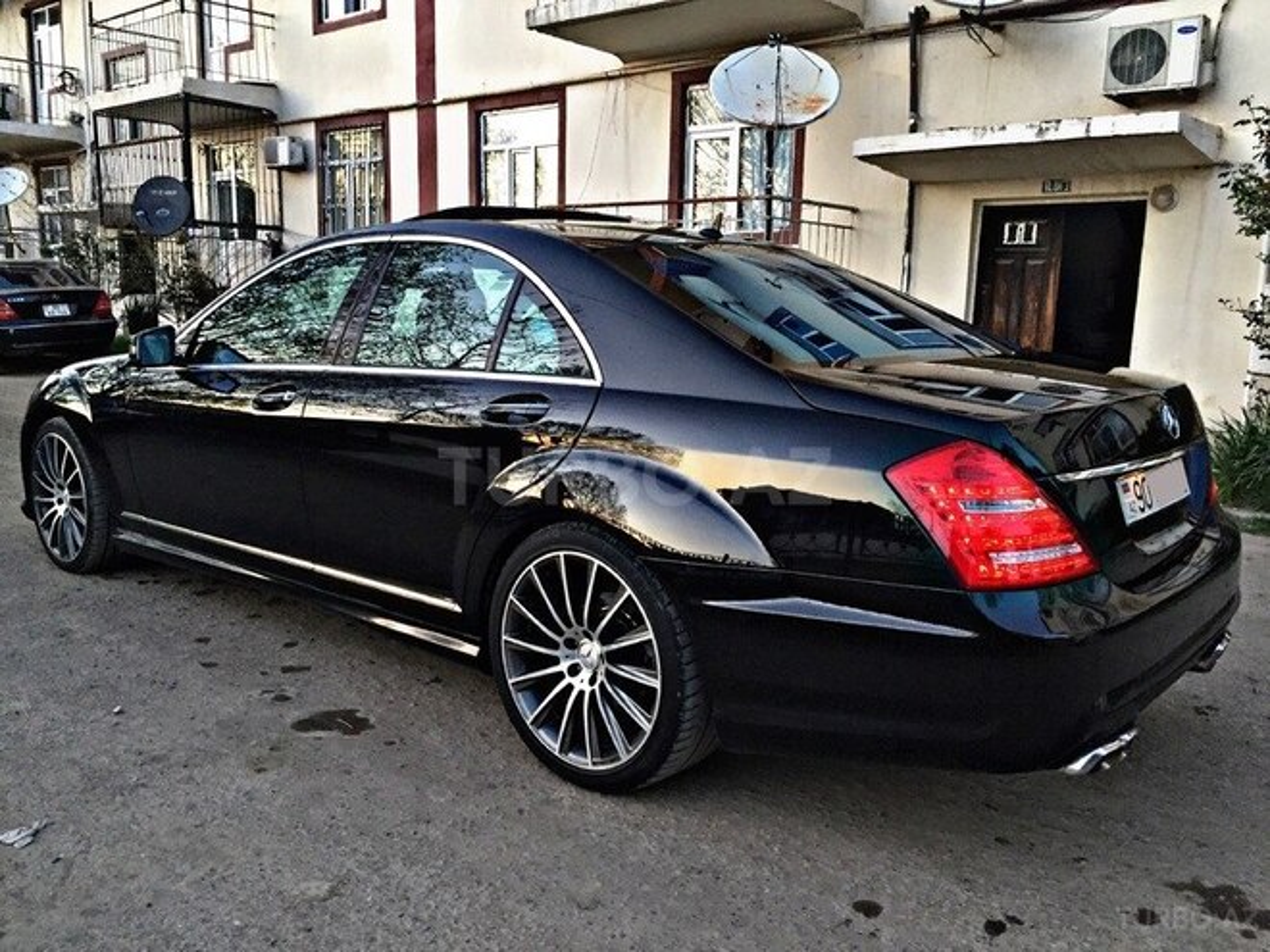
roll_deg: -1.0
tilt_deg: -7.1
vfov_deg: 48.2
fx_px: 1064
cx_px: 635
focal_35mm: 29
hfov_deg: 61.7
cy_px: 476
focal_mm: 4.15
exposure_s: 1/33
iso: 160
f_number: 2.2
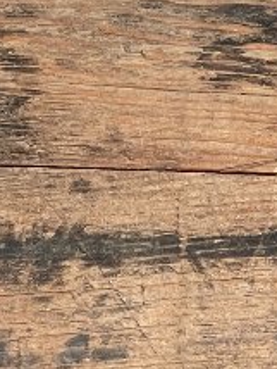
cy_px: 386
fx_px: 3099
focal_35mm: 291
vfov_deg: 6.8
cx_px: 84
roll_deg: -0.5
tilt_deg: -14.1
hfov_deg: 5.1
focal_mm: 6
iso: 50
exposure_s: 1/99
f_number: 2
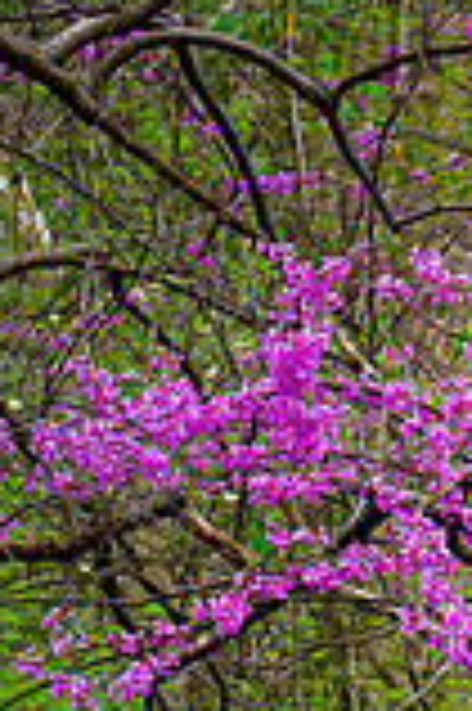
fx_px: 7607
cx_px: 1268
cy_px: 632
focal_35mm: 386
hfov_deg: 3.5
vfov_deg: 5.3
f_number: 11
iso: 100
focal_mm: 105
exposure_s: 1/30
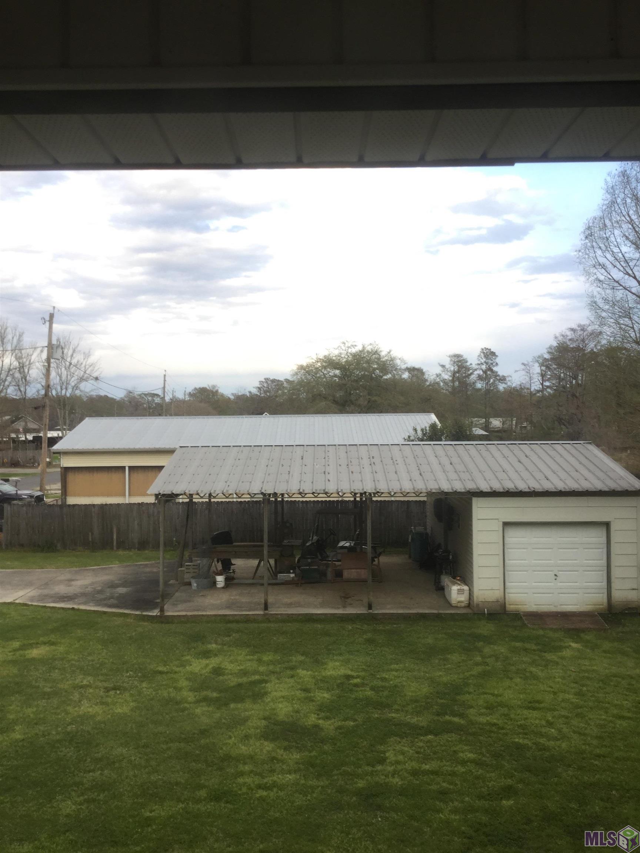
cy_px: 426
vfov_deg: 58.4
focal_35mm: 31
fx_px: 764
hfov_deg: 45.4
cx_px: 320
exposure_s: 1/120
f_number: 2.4
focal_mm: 3.3
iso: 25
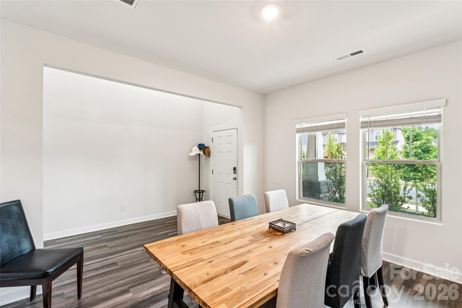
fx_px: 212
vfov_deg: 72.0
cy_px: 154
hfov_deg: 95.0
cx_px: 231
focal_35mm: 16
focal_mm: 16.5
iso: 100
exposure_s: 1/2
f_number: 9
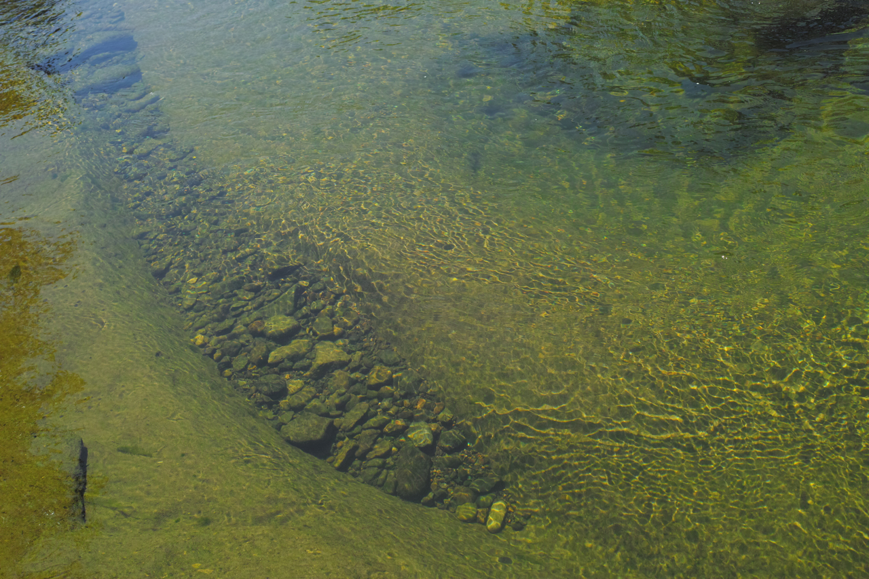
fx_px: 1086
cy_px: 290
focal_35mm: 45
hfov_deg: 43.6
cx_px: 434
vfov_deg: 29.9
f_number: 5
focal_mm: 30
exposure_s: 1/800
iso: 200
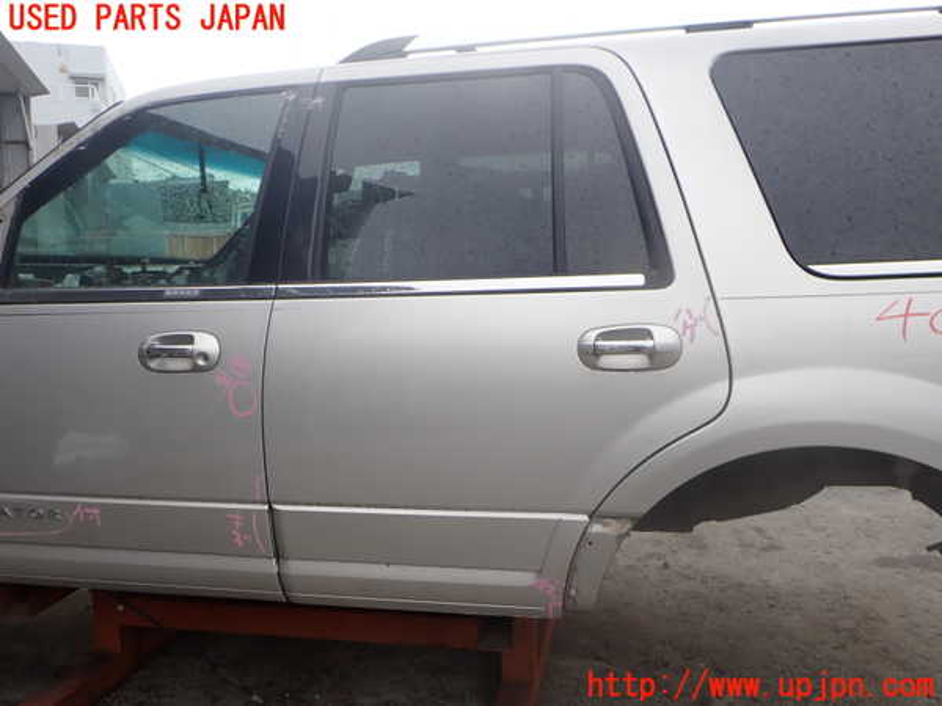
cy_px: 353
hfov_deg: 60.0
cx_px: 471
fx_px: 816
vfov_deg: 46.8
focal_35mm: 30
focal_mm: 5.4
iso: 100
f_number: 3.2
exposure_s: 1/200
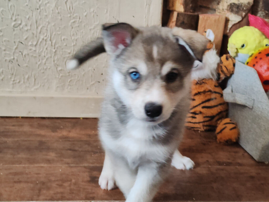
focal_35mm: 55
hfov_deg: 34.9
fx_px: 427
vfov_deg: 26.5
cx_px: 134
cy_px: 101
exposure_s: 1/50
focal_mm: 6.12
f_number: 1.9
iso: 2500
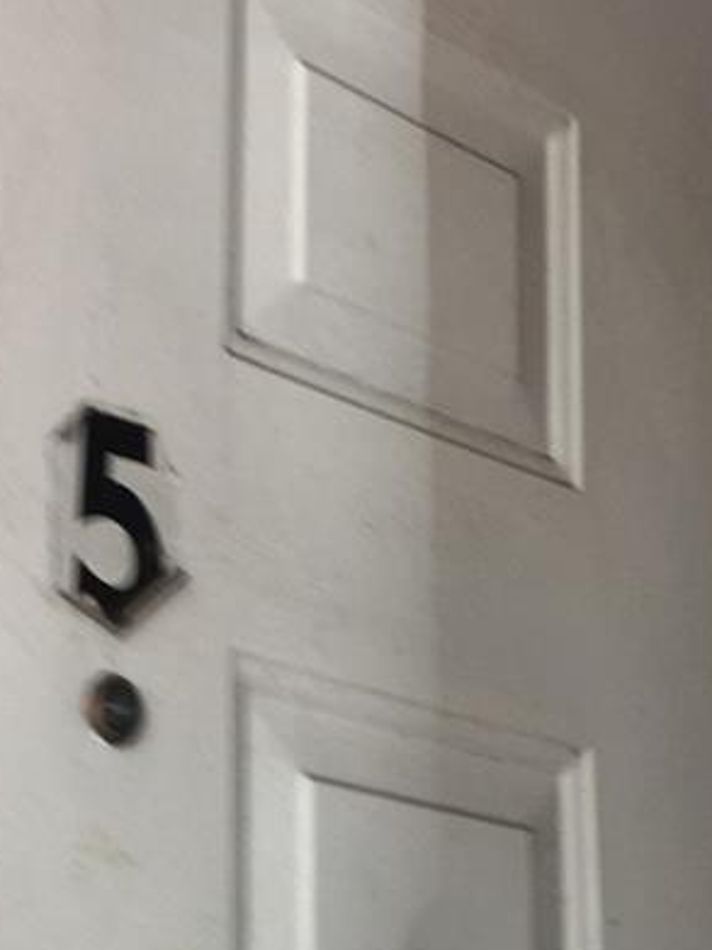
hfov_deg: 16.4
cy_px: 870
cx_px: 124
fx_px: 2442
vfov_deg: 21.5
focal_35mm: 89
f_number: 2.2
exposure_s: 1/60
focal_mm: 4.15
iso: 32
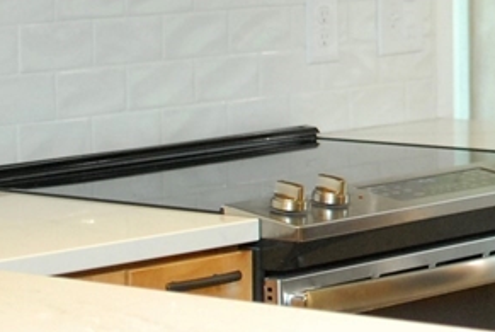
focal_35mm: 185
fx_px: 2544
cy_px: -44
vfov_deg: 7.4
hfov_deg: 10.8
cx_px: 711
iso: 800
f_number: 2.5
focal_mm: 35
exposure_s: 1/125
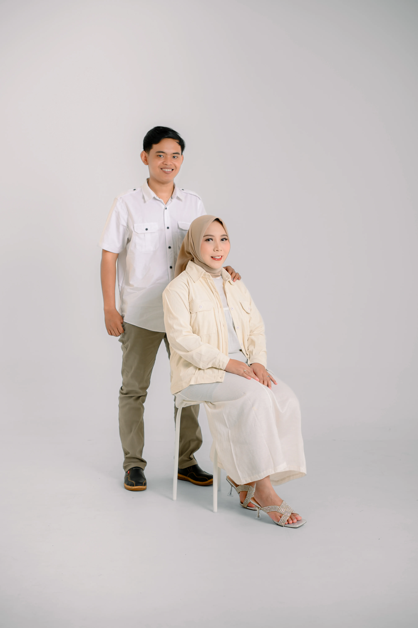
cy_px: 314
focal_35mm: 50
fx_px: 872
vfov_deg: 39.6
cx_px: 209
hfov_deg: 27.0
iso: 125
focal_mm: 50
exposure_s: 1/125
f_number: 3.5
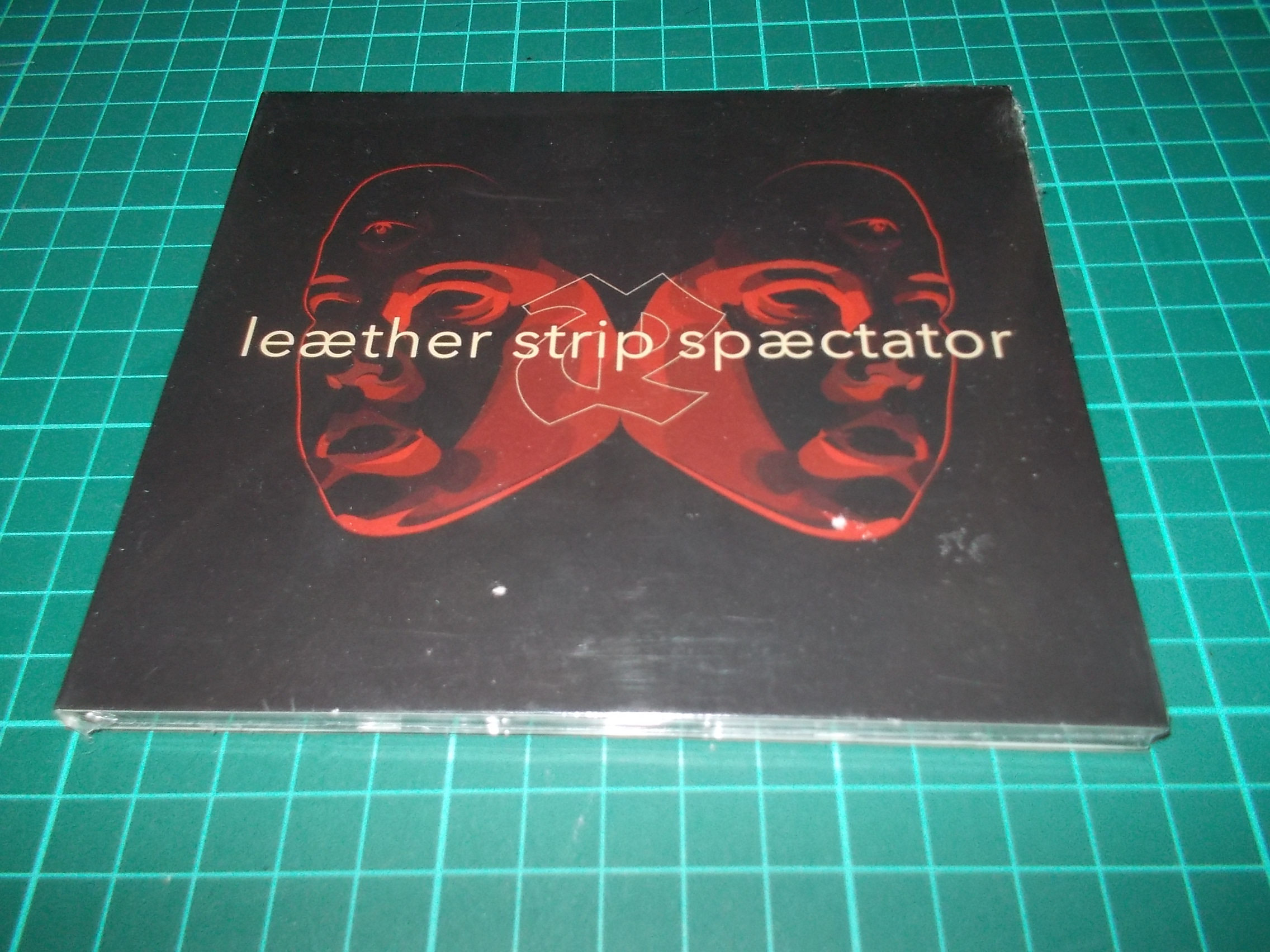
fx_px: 1064
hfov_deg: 61.7
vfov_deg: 48.2
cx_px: 635
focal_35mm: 29
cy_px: 476
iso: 200
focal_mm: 4.1
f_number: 3.3
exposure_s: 1/30
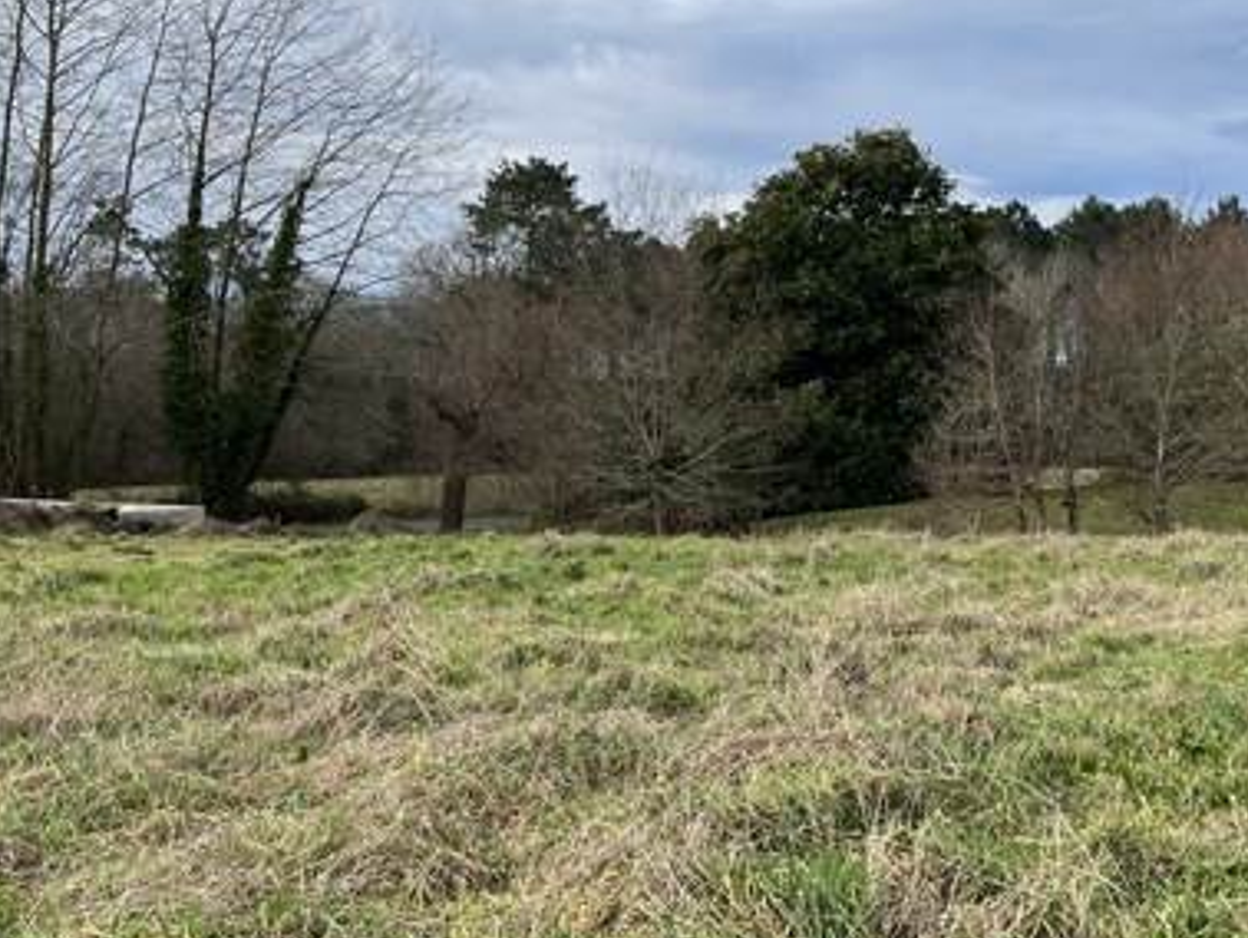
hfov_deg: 34.9
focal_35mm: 55
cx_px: 677
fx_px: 1984
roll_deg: -1.9
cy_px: 548
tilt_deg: -4.0
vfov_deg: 26.5
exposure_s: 1/1923
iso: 50
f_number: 1.6
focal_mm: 5.1
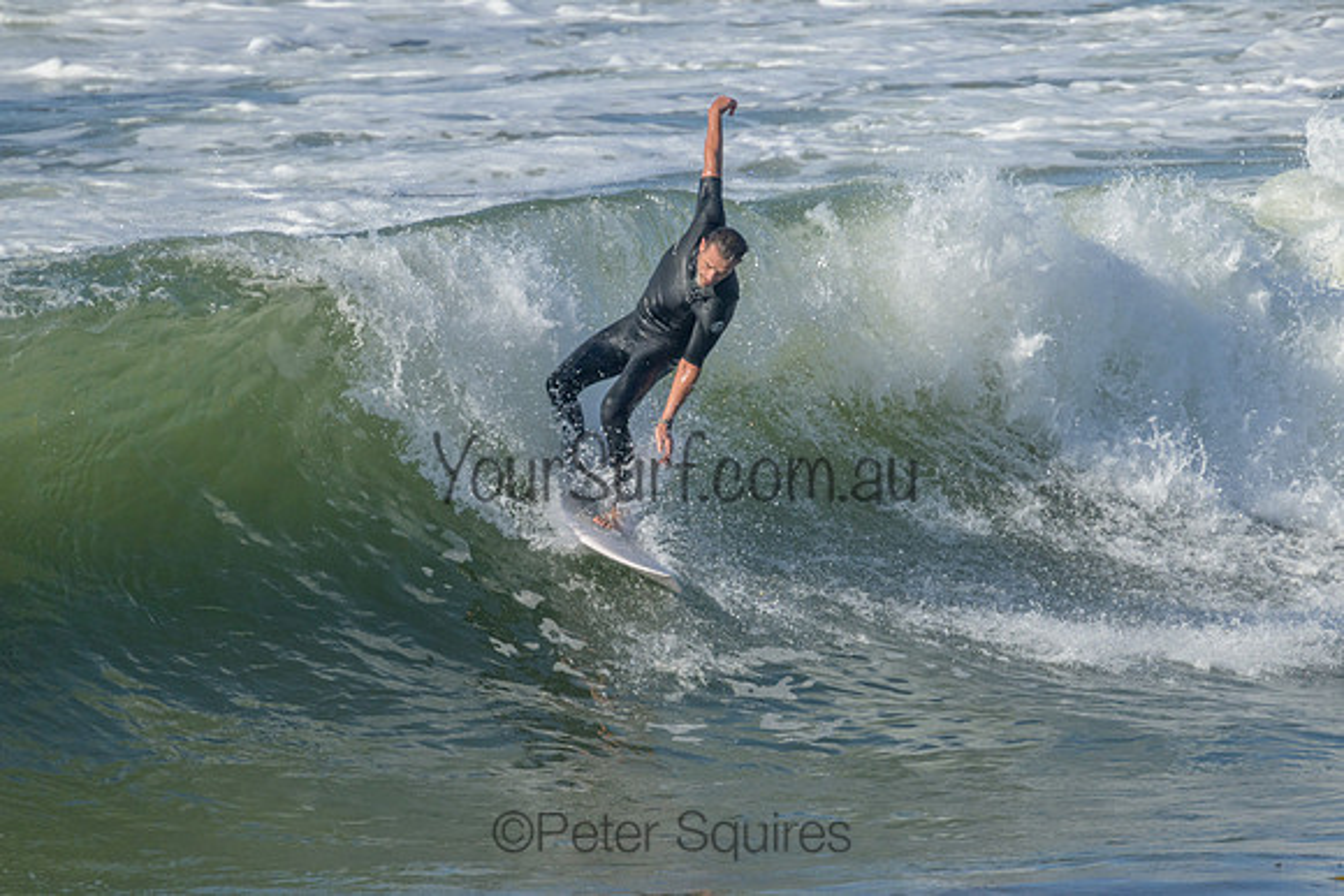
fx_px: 34966
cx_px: 787
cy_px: 466
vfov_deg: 1.5
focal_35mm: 936
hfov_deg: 2.2
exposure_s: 1/2000
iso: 900
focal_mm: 800
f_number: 11
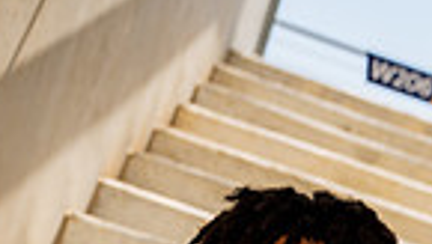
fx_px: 1342
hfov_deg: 18.2
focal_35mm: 117
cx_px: 307
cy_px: 655
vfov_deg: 9.0
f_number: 5
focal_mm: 36
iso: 100
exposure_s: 1/250
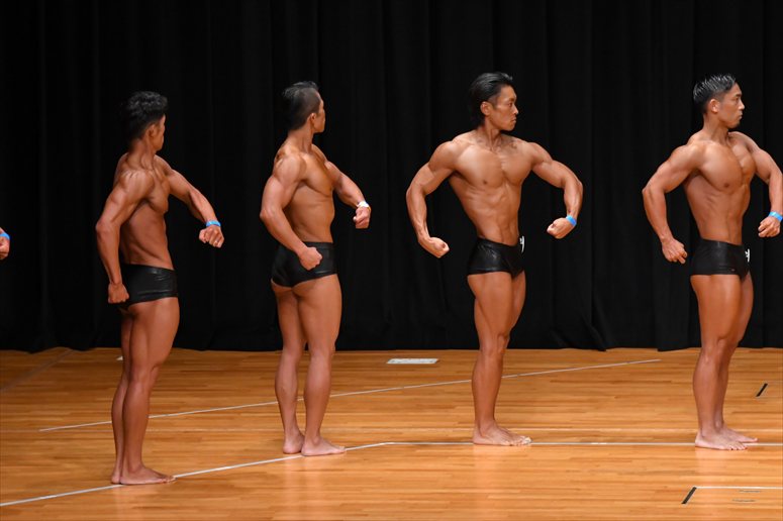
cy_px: 260
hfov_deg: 9.2
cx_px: 392
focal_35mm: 225
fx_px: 4891
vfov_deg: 6.1
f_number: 5.6
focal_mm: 150
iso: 4000
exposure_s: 1/400
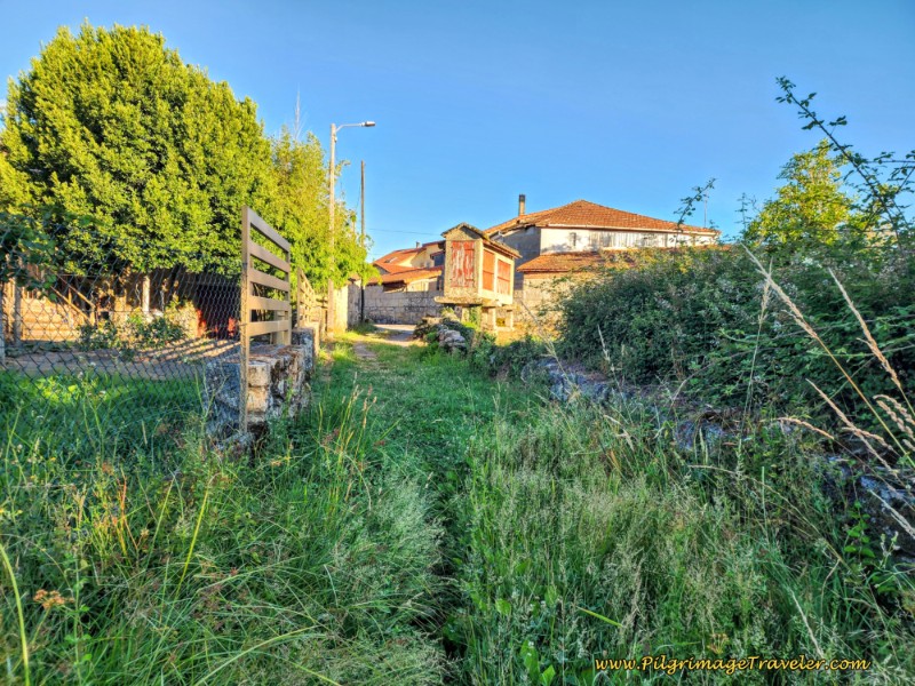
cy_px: 343
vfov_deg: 58.9
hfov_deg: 73.9
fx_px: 608
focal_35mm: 23
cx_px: 458
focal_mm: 6.4
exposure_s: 1/236
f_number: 1.8
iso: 12
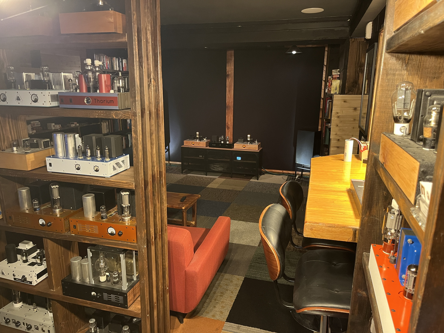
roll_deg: -0.4
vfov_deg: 53.1
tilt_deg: -13.8
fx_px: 334
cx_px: 222
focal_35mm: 26
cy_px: 166
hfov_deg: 67.3
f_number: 1.6
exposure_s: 1/40
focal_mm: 5.1
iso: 400
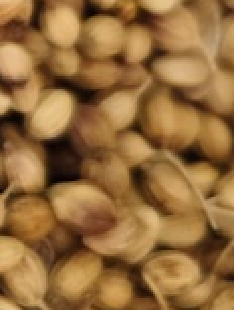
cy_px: -94
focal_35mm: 159
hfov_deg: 8.3
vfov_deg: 12.0
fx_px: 1429
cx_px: -403
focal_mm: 5.56
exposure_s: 1/50
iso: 1289
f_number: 1.88
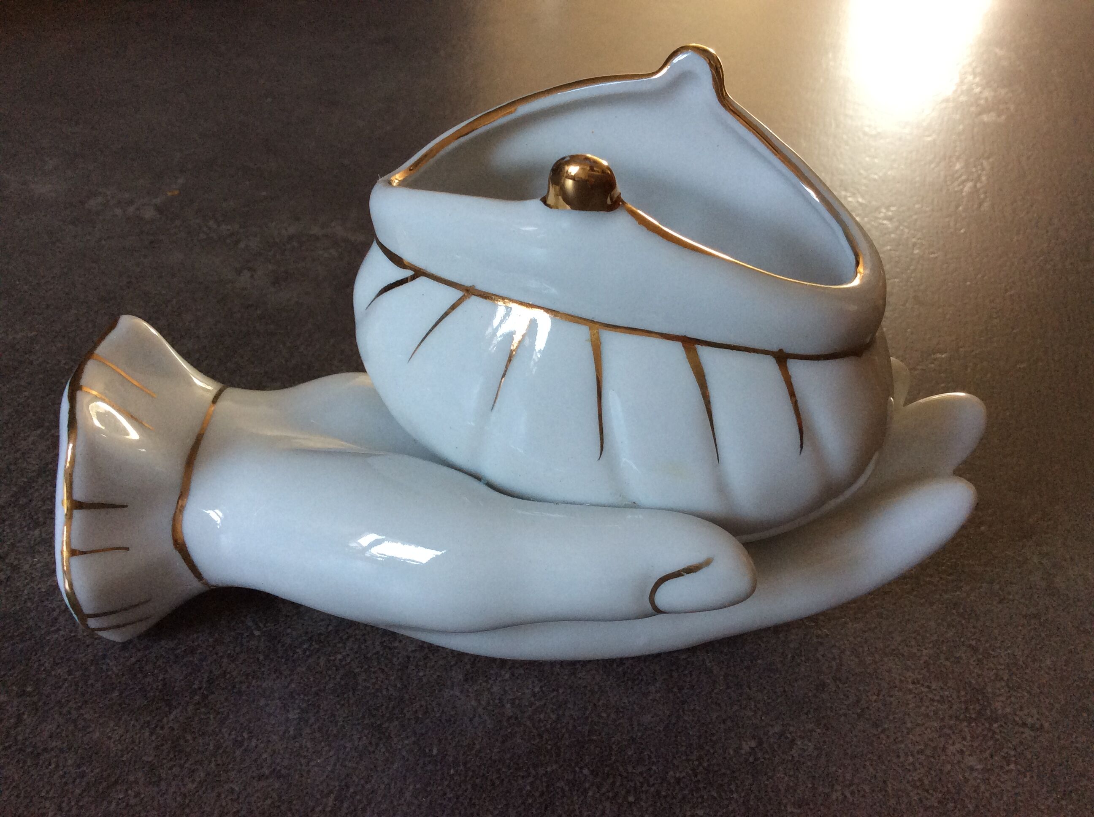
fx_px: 1010
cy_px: 408
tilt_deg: -35.4
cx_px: 547
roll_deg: -2.4
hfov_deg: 56.9
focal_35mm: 32
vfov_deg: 44.1
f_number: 2.4
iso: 80
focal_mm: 3.3
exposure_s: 1/25
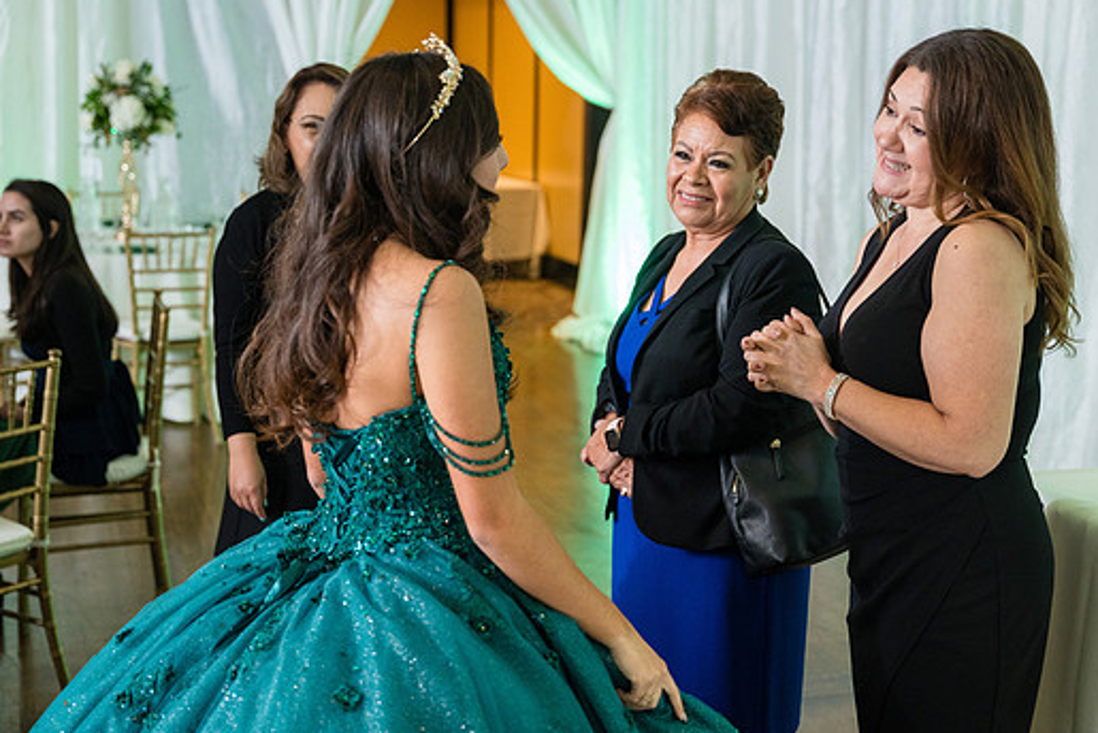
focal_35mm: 55
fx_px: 1678
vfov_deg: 24.6
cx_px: 581
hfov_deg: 36.2
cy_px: 311
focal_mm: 46.5
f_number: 2.8
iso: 1600
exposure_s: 1/250
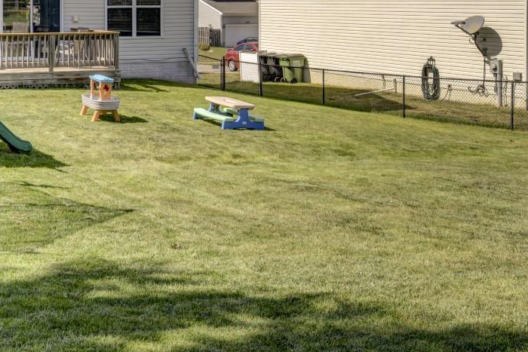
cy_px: -3
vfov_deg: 26.5
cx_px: -20
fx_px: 704
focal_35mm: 48
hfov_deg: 36.3
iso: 400
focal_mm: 14
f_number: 8
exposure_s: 1/400
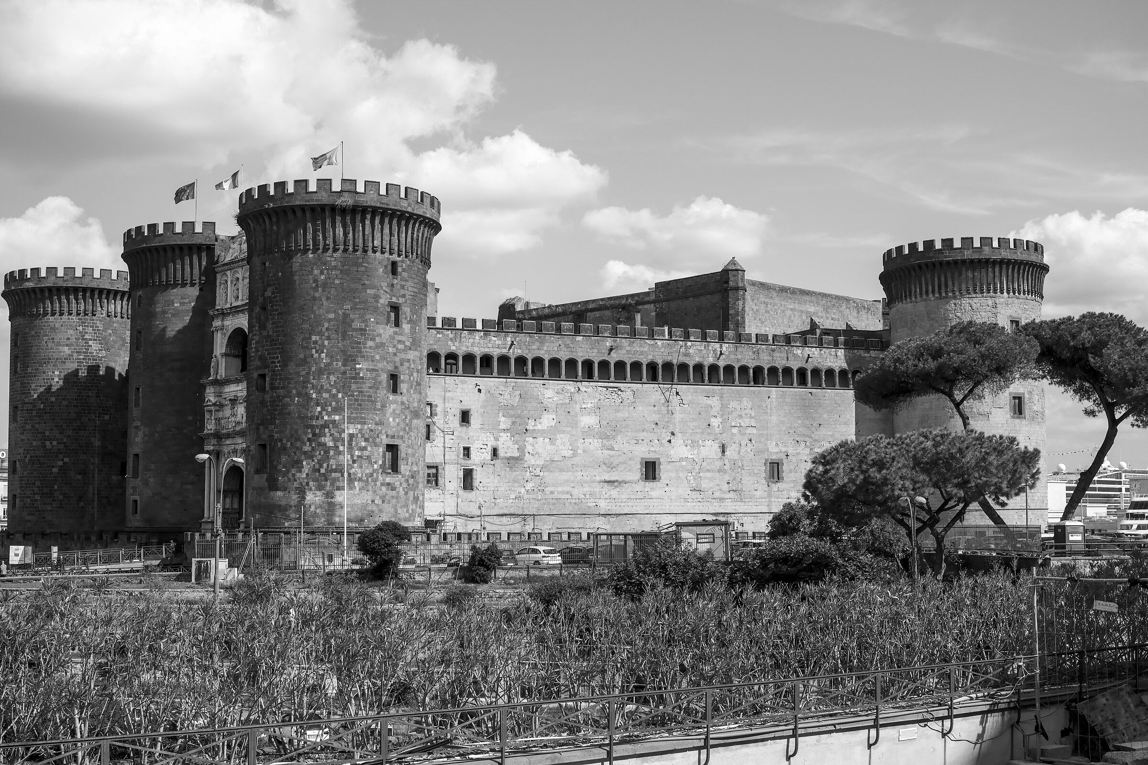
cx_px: 574
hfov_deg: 43.6
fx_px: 1435
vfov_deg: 29.9
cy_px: 382
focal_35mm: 45
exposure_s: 1/1250
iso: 200
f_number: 5.6
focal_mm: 30
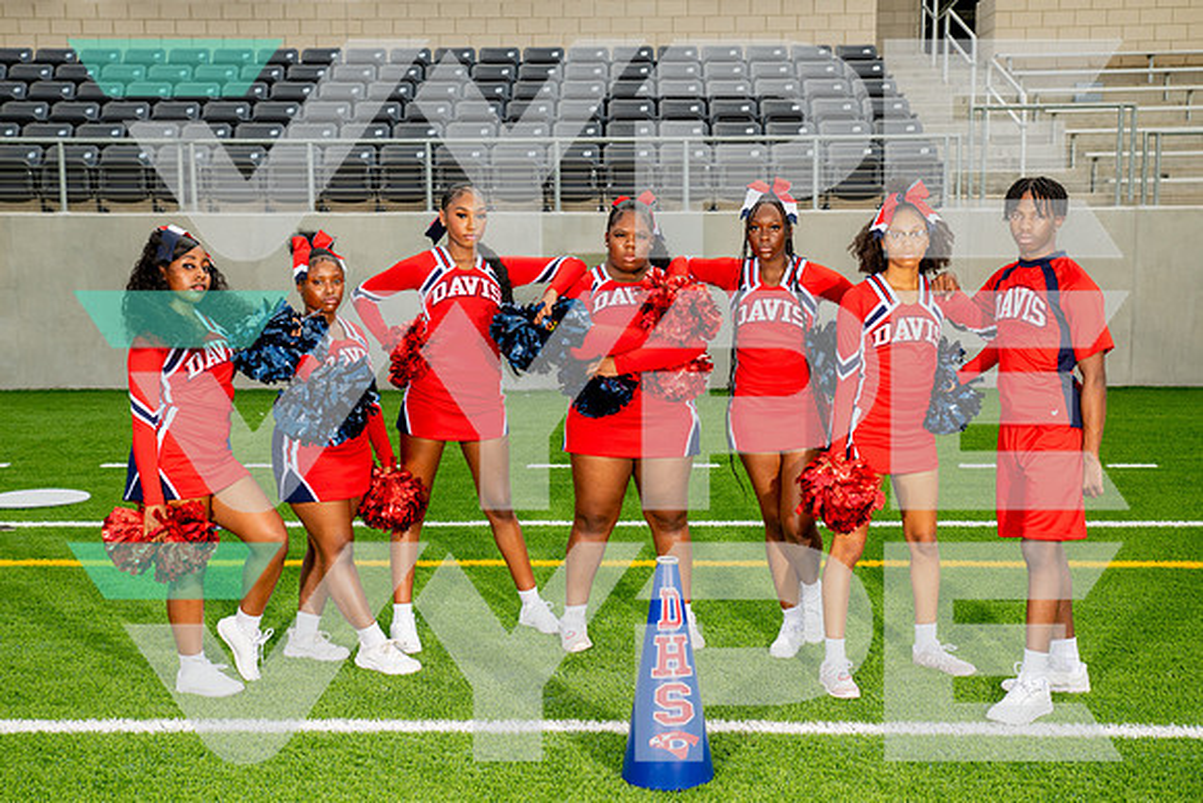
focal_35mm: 46
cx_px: 602
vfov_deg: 29.2
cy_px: 402
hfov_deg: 42.6
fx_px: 1541
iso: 320
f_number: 7.1
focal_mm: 44
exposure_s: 1/400
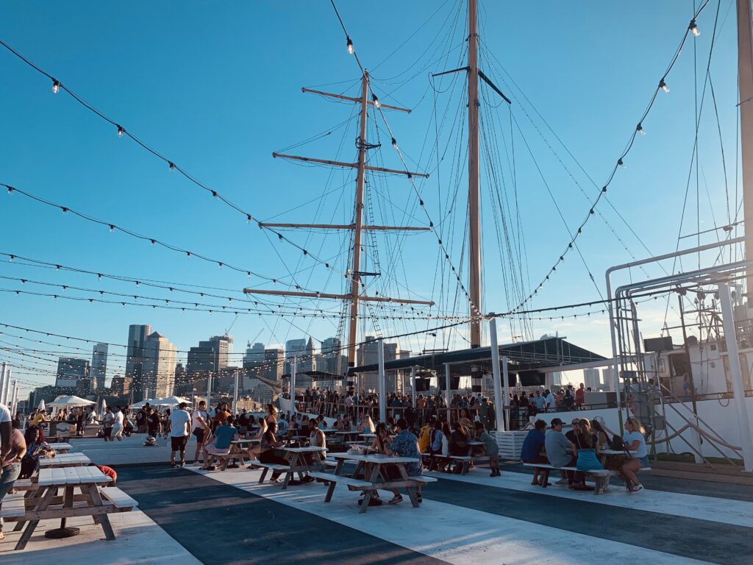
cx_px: 376
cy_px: 282
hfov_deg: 67.3
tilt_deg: +13.5
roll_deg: +1.4
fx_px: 566
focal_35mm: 26
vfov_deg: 53.1
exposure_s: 1/2611
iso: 25
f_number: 1.8
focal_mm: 4.25
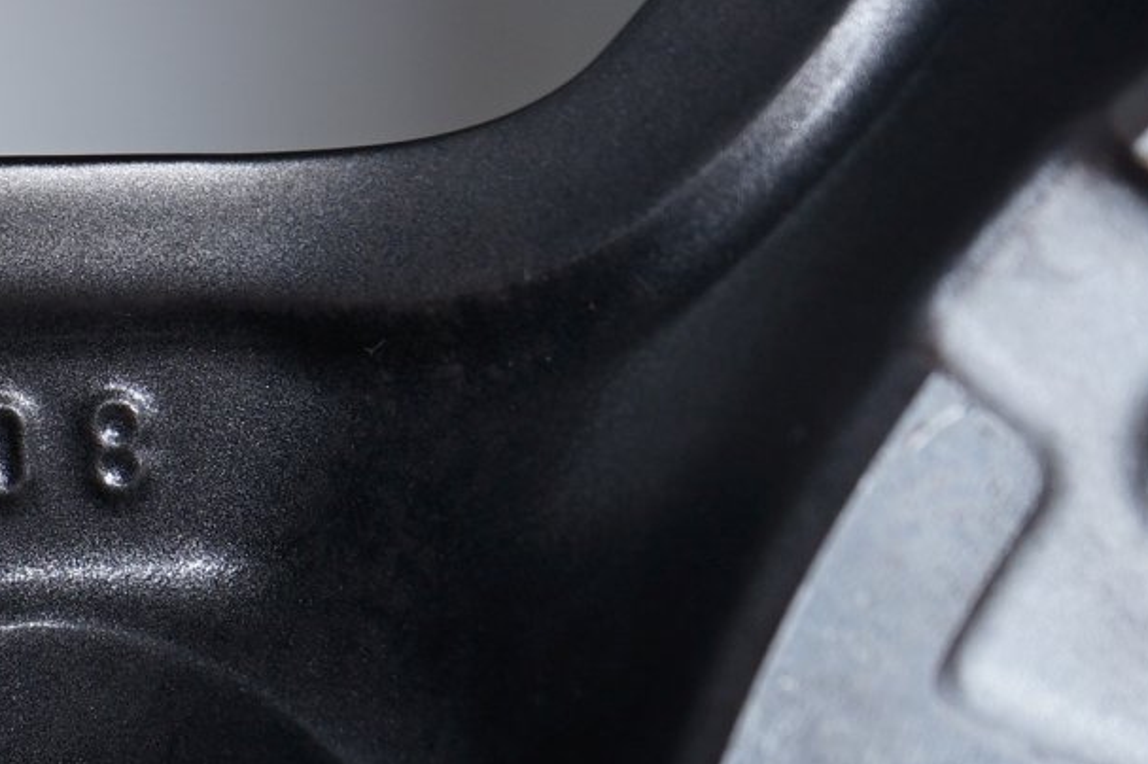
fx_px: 5641
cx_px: -187
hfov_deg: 11.4
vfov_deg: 7.7
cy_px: 385
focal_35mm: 177
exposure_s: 1/125
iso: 250
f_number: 7.1
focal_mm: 56
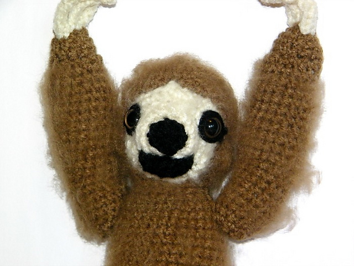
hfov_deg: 16.6
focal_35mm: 119
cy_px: 133
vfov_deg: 12.5
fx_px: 1217
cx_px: 177
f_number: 4.8
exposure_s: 1/60
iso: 200
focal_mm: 21.3
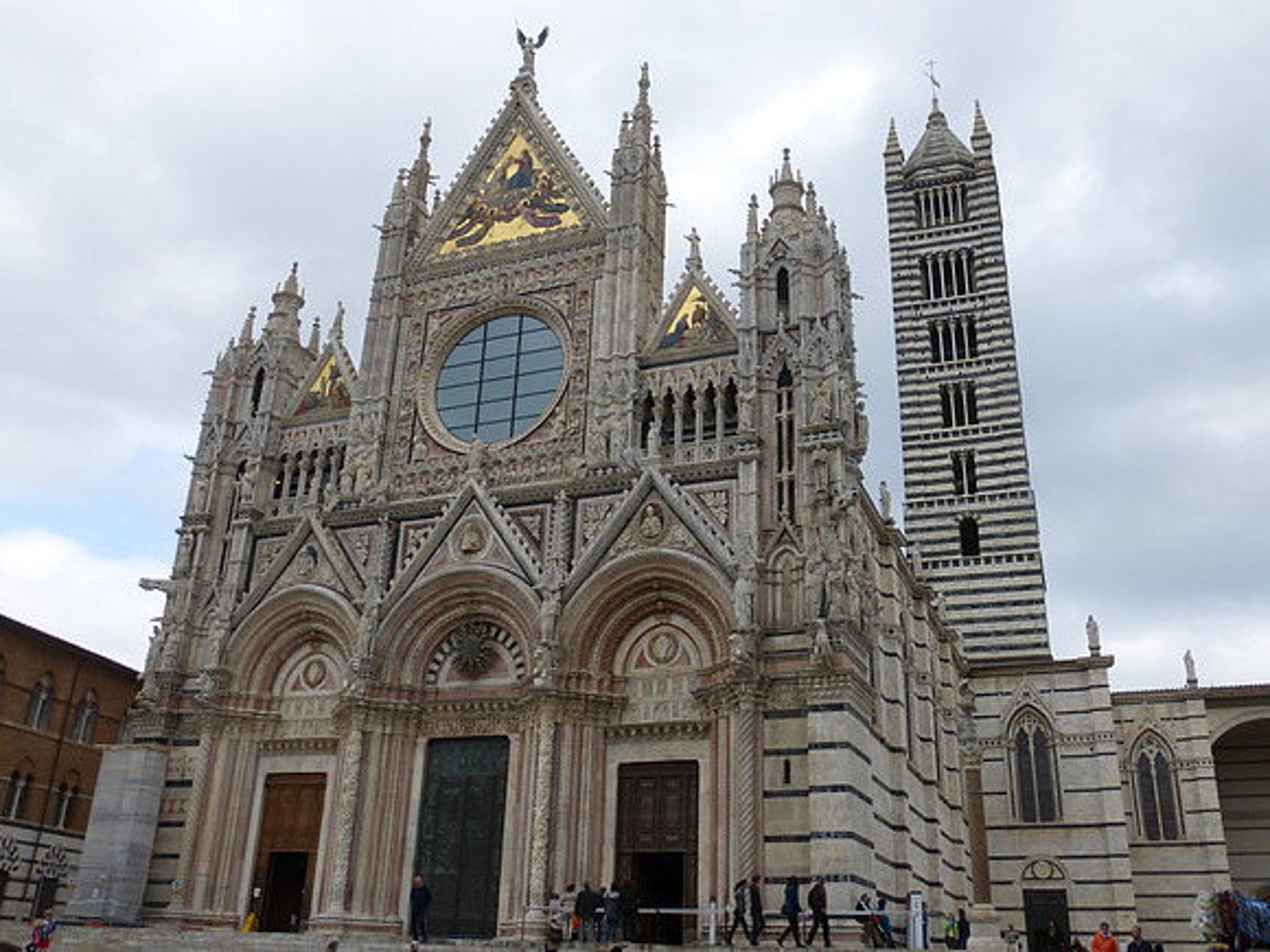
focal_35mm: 31
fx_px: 1137
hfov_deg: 58.4
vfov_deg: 45.4
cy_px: 476
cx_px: 635
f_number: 4
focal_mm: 5.4
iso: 100
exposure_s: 1/400
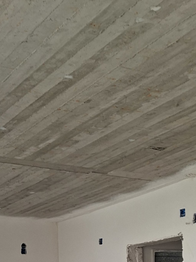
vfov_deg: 24.7
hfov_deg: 21.5
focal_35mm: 68
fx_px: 514
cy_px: 346
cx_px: 65
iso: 50
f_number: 1.8
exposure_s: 1/100
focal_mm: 5.54
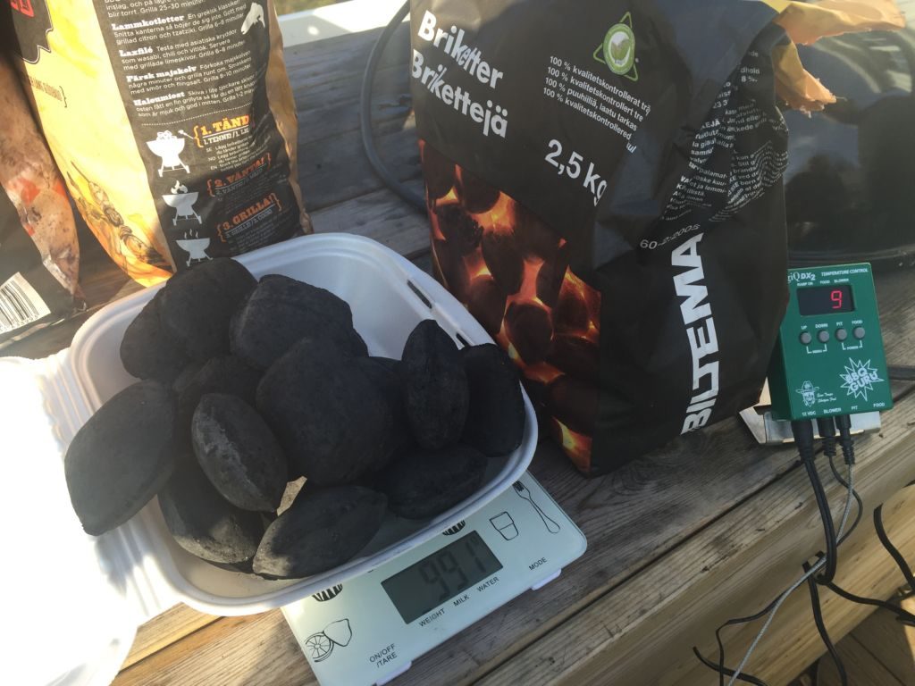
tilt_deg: -43.7
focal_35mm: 29
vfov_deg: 48.2
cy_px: 343
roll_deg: -4.1
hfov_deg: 61.7
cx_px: 458
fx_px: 767
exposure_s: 1/527
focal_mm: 4.15
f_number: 2.2
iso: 32
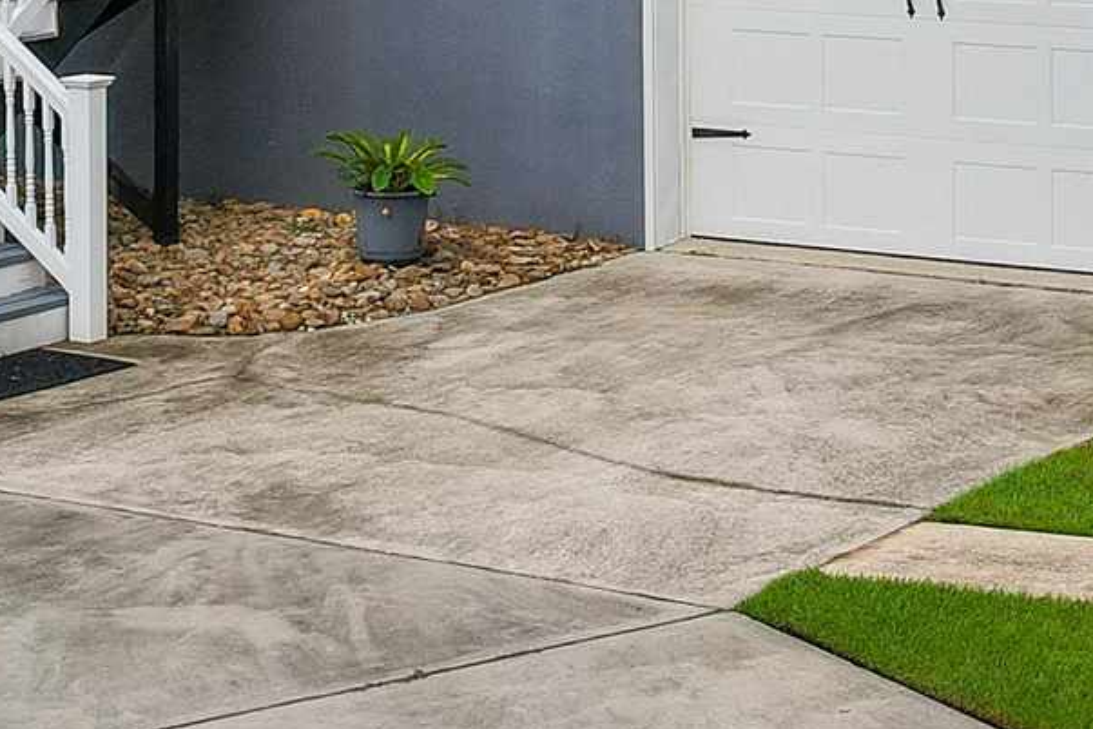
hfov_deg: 18.1
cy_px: -481
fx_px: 3400
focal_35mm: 112
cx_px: 906
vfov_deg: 11.5
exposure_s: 1/320
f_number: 2.8
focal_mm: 8.38
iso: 100
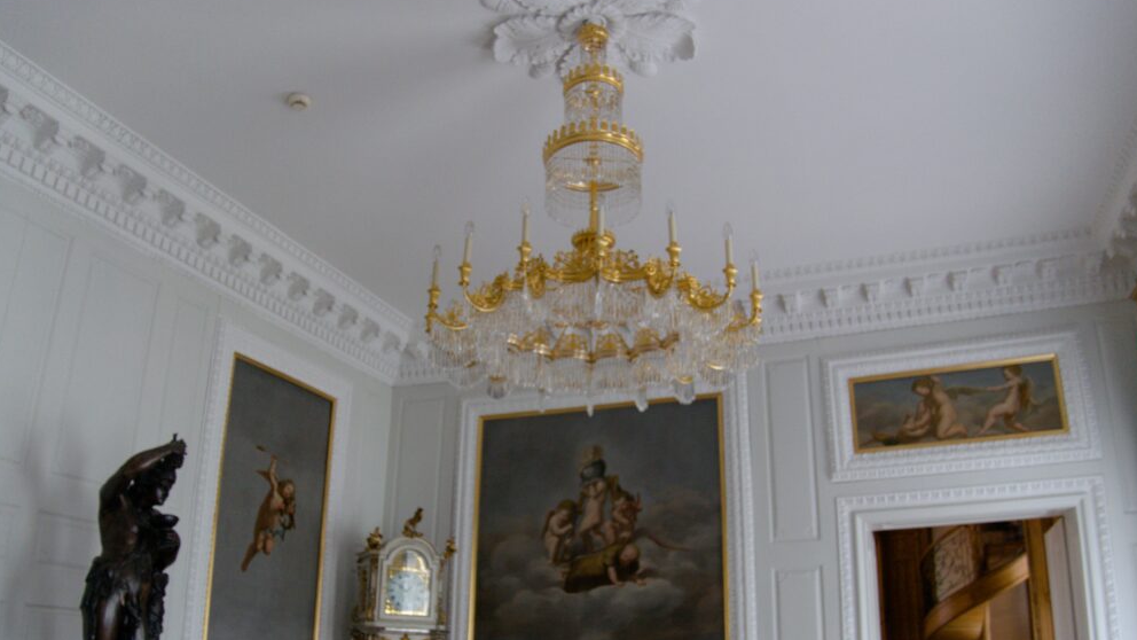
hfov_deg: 69.9
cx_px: 564
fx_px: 814
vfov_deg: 42.4
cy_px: 424
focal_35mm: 27
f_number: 3.5
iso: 800
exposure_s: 1/60
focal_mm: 12
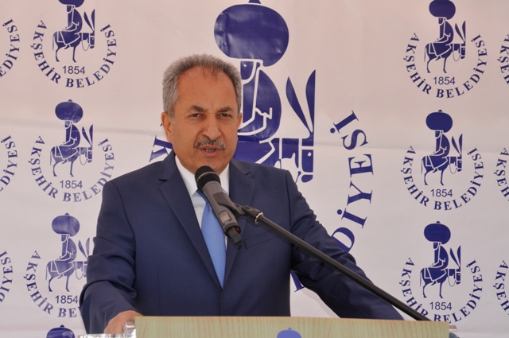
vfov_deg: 13.8
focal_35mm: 99
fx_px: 1398
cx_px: 254
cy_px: 169
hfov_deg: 20.6
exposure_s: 1/200
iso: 320
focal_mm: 66
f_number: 11
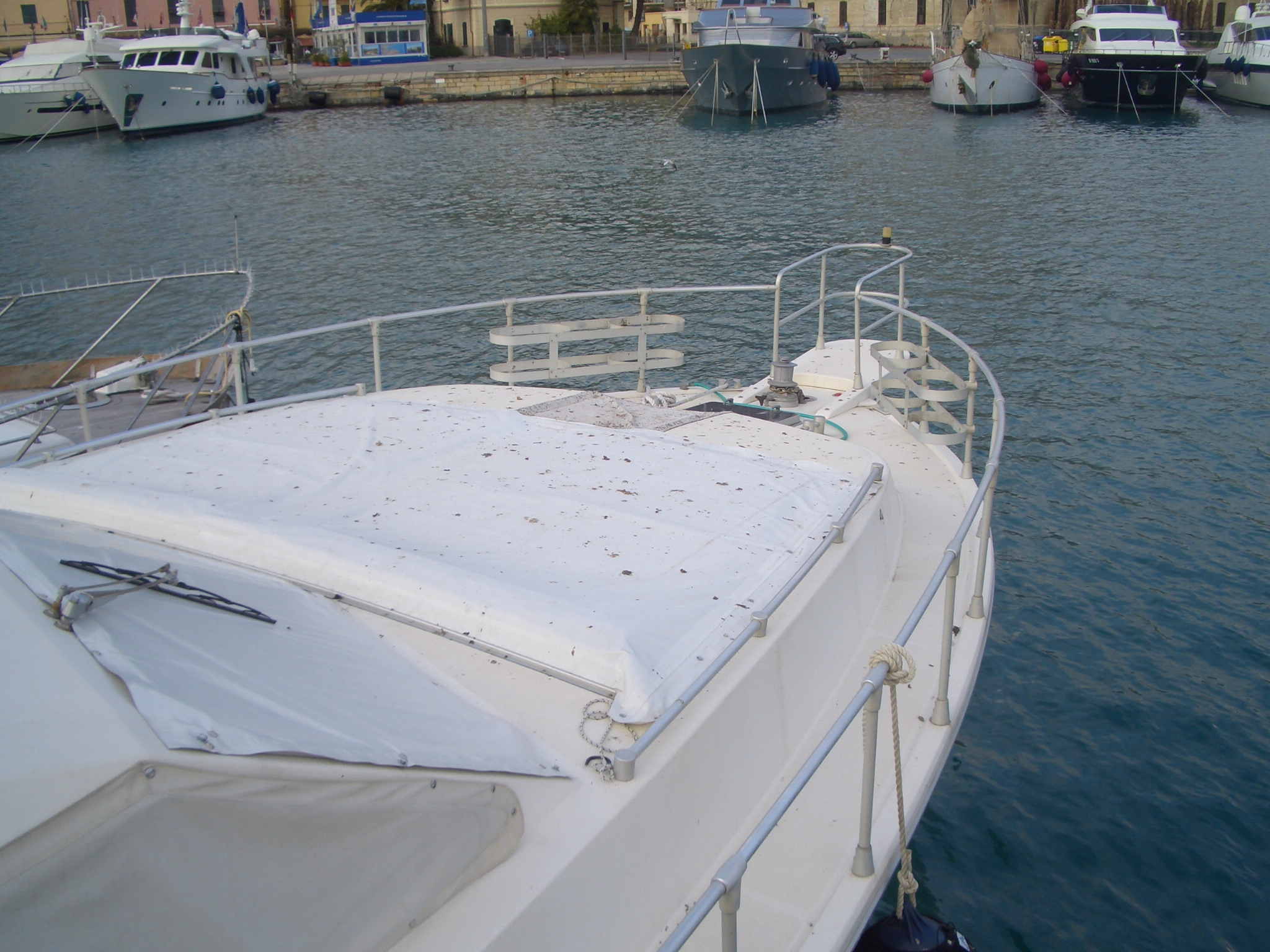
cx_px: 635
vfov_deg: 40.7
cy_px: 476
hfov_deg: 52.6
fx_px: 1284
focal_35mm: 35
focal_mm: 5.8
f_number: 4.3
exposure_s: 1/320
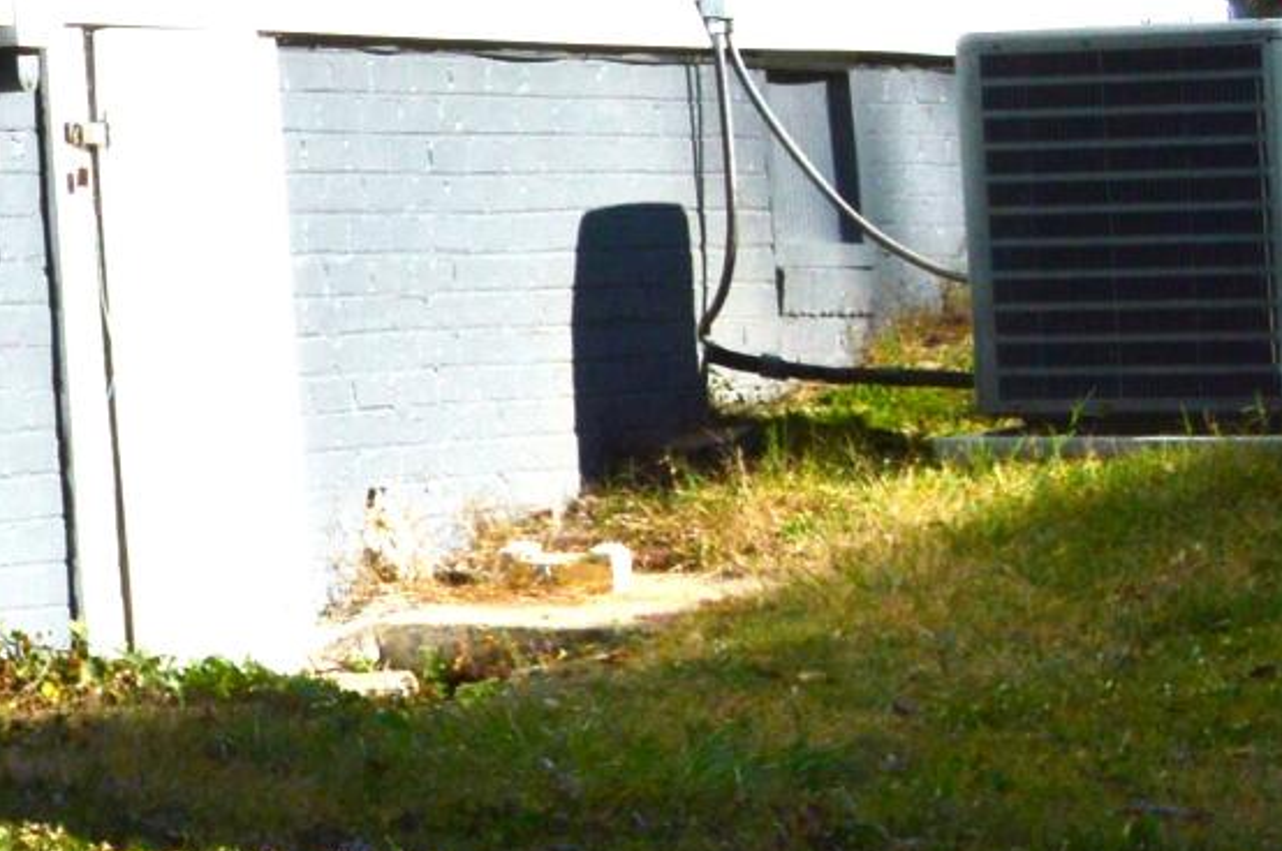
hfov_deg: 9.4
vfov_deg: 6.9
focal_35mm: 195
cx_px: -1867
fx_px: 6936
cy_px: -365
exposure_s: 1/500
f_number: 11
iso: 280
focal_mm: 24
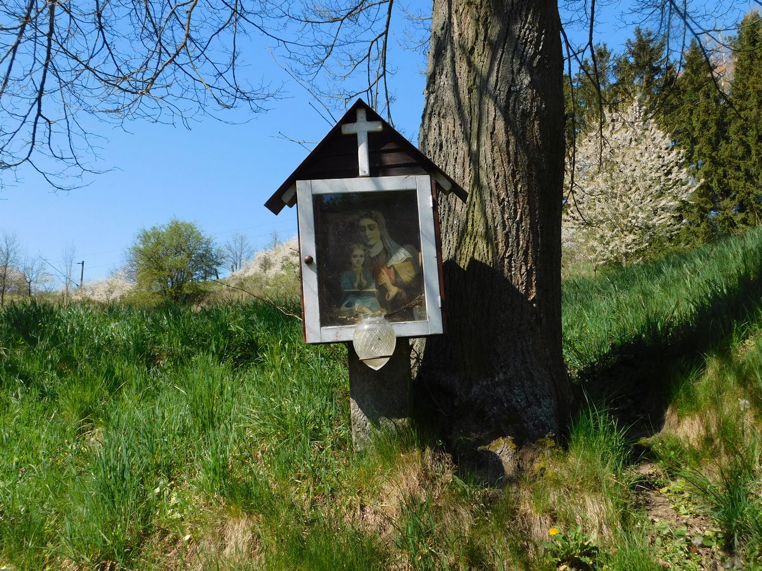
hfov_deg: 60.0
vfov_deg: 46.8
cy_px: 286
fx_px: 660
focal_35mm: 30
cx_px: 381
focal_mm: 5.3
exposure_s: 1/1000
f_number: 3.2
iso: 125
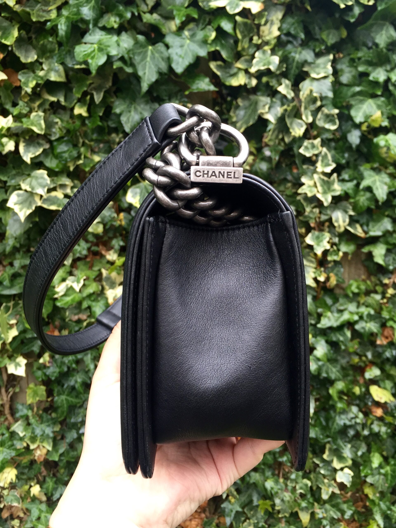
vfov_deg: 61.7
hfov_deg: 48.2
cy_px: 264
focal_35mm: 29
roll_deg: +3.3
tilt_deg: -12.0
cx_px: 198
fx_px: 442
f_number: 2.2
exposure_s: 1/120
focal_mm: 4.15
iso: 50
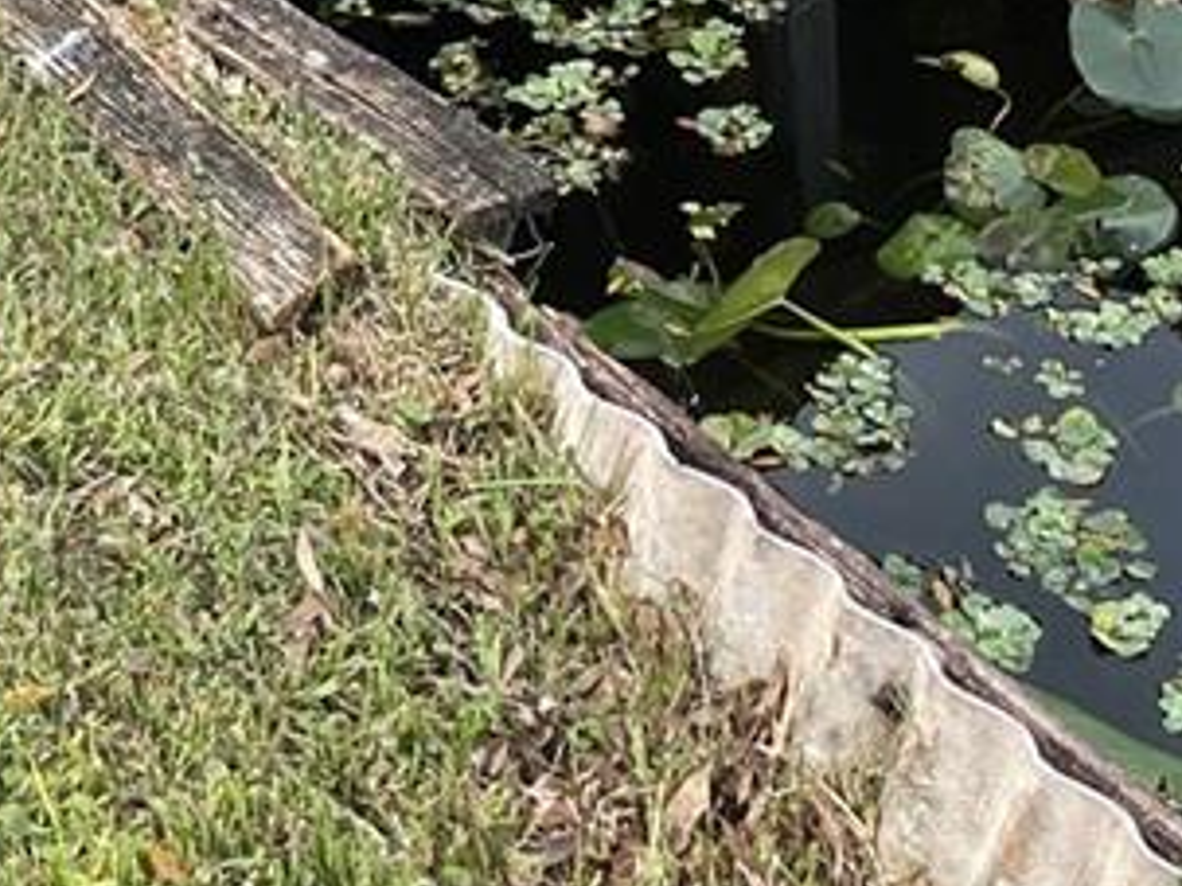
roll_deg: +0.1
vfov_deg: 12.2
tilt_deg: -10.5
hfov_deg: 19.6
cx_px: 199
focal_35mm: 99
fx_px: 3379
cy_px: -1167
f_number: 1.6
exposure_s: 1/923
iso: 32
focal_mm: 5.1
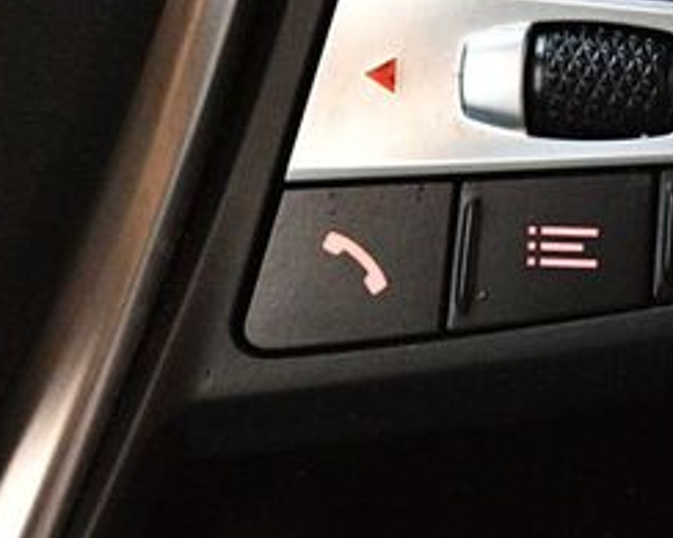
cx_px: 494
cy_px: 30
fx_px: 2349
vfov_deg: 12.9
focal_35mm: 118
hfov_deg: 16.2
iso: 9000
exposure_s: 1/60
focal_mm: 32
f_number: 4.8
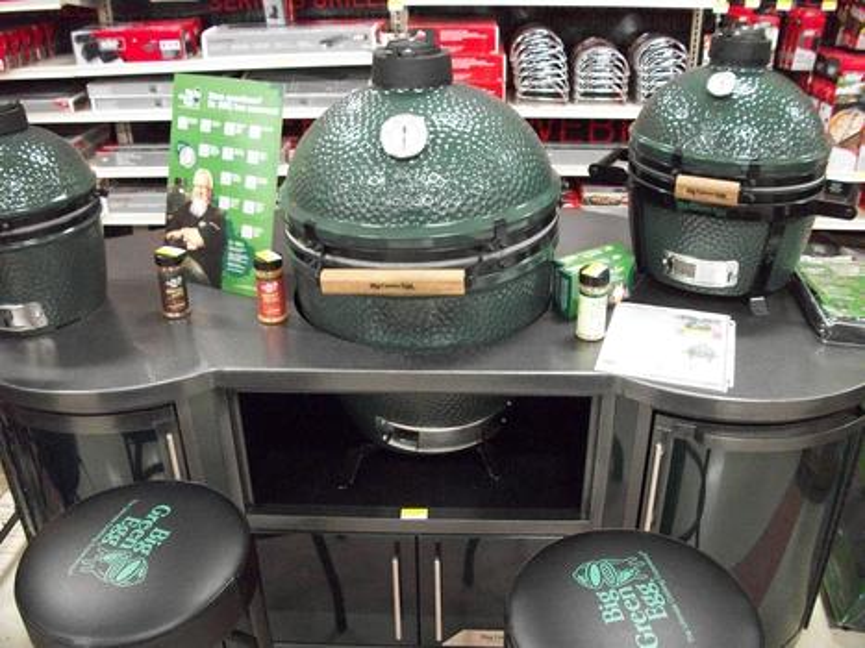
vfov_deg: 44.1
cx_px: 432
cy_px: 324
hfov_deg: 56.8
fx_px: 799
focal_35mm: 32
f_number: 2.9
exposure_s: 1/30
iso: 640
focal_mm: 5.7
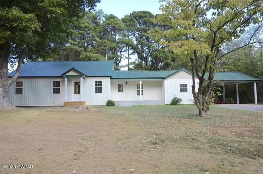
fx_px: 175
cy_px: 87
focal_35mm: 24
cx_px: 132
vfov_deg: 52.9
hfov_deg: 73.9
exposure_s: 1/60
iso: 110
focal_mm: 16
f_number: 8
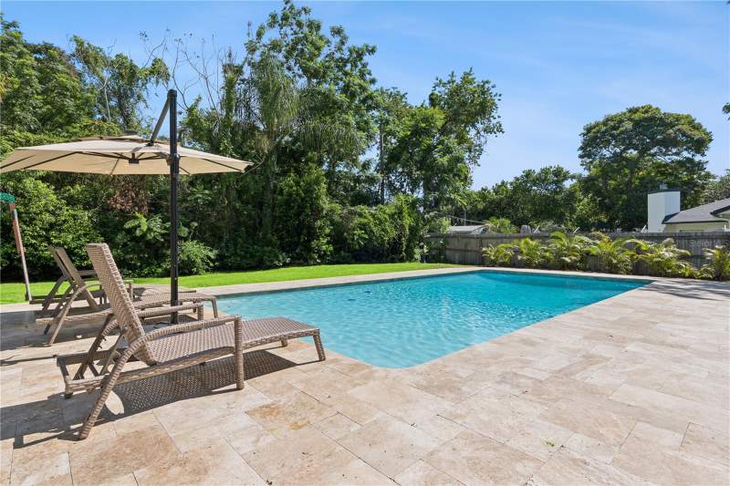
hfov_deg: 93.3
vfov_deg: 70.4
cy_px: 243
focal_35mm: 17
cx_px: 365
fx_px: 345
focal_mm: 17
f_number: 18
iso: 100
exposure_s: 1/80
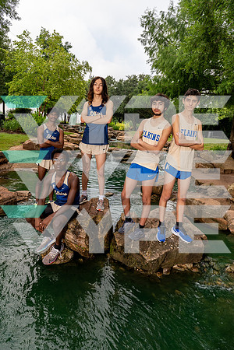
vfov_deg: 71.5
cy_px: 175
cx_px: 117
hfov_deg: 51.3
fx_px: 244
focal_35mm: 25
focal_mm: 25
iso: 250
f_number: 8
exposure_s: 1/250
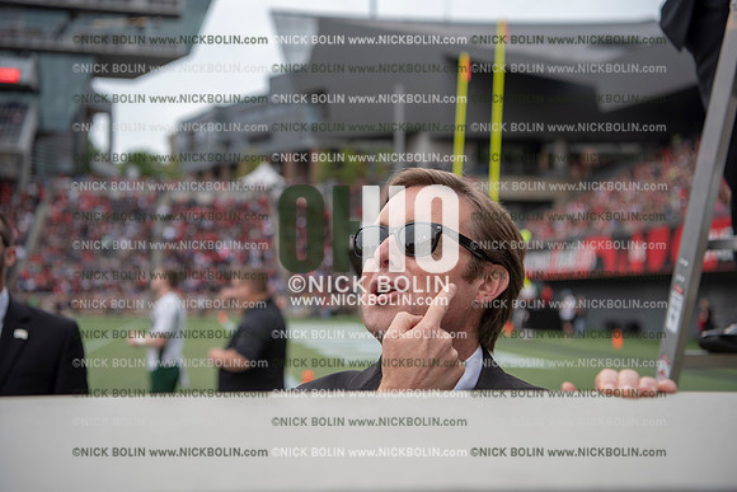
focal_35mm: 50
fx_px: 1024
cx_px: 368
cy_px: 246
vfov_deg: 27.0
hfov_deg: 39.6
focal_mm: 50
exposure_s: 1/500
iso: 250
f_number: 3.5
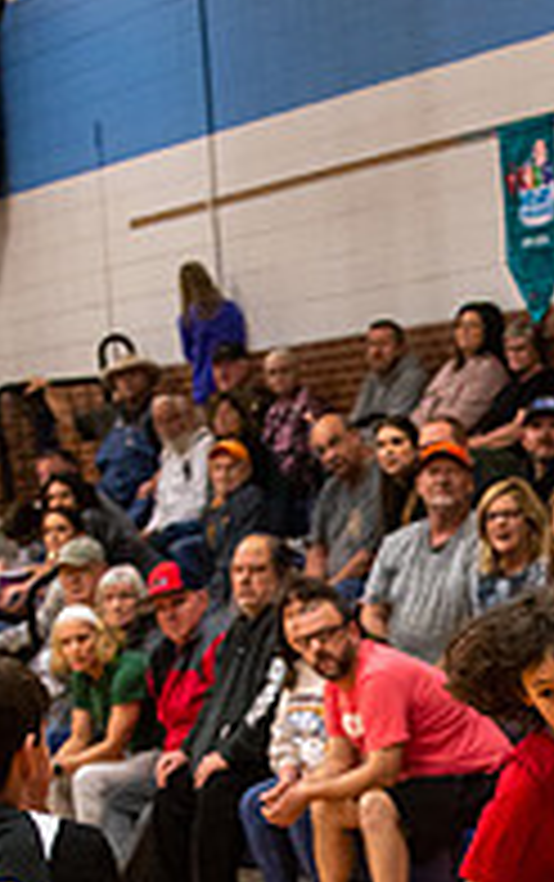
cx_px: 583
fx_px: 4215
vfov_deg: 11.8
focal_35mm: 175
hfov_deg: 7.5
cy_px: 864
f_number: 4
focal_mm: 75
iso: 5000
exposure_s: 1/500
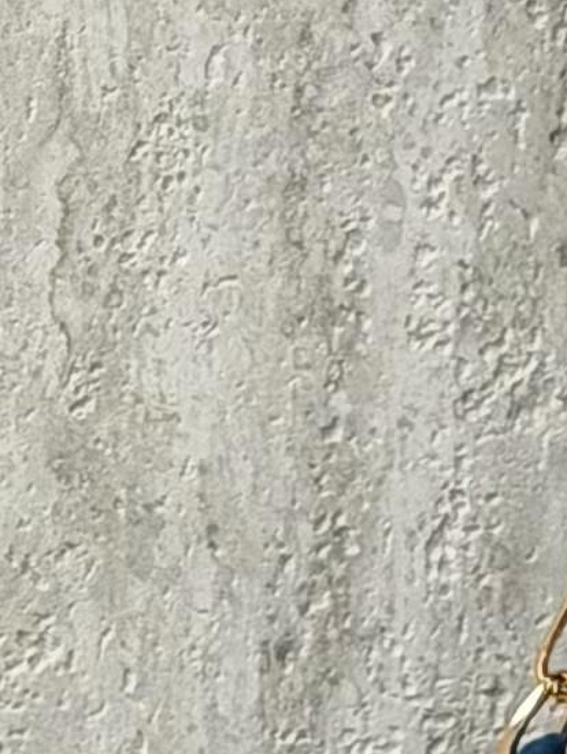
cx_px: 1589
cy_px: -1928
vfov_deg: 5.2
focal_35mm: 351
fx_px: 7657
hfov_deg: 4.1
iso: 64
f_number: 1.78
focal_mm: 6.76
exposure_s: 1/169
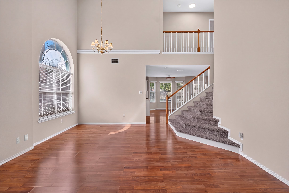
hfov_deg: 93.3
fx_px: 136
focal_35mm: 17
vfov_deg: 70.4
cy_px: 96
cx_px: 144
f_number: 4
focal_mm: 17
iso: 100
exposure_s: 1/13
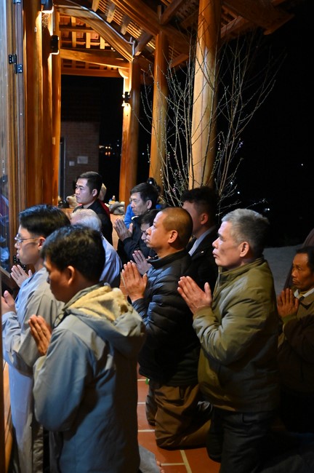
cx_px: 157
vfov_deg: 44.5
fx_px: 577
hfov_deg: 30.5
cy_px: 236
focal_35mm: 44
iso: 5000
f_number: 4
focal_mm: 44
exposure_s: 1/100
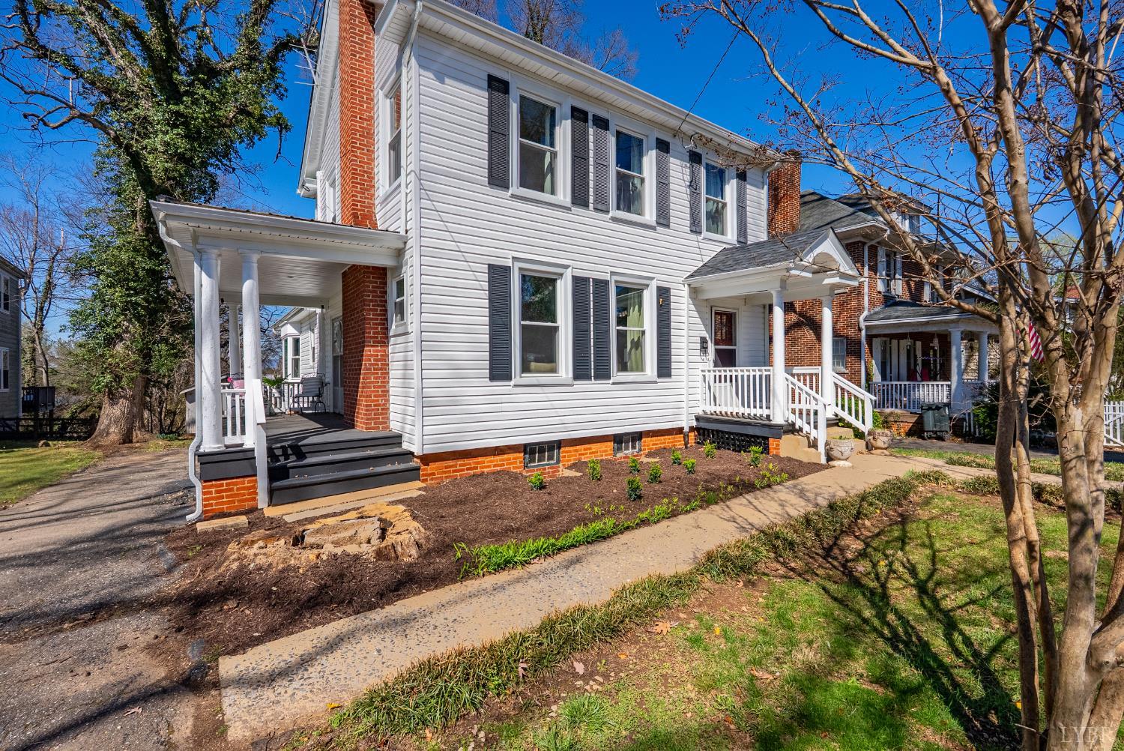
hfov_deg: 96.7
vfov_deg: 73.8
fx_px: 500
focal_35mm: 16
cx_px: 562
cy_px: 376
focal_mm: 16
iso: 1250
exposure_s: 1/8000
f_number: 7.1
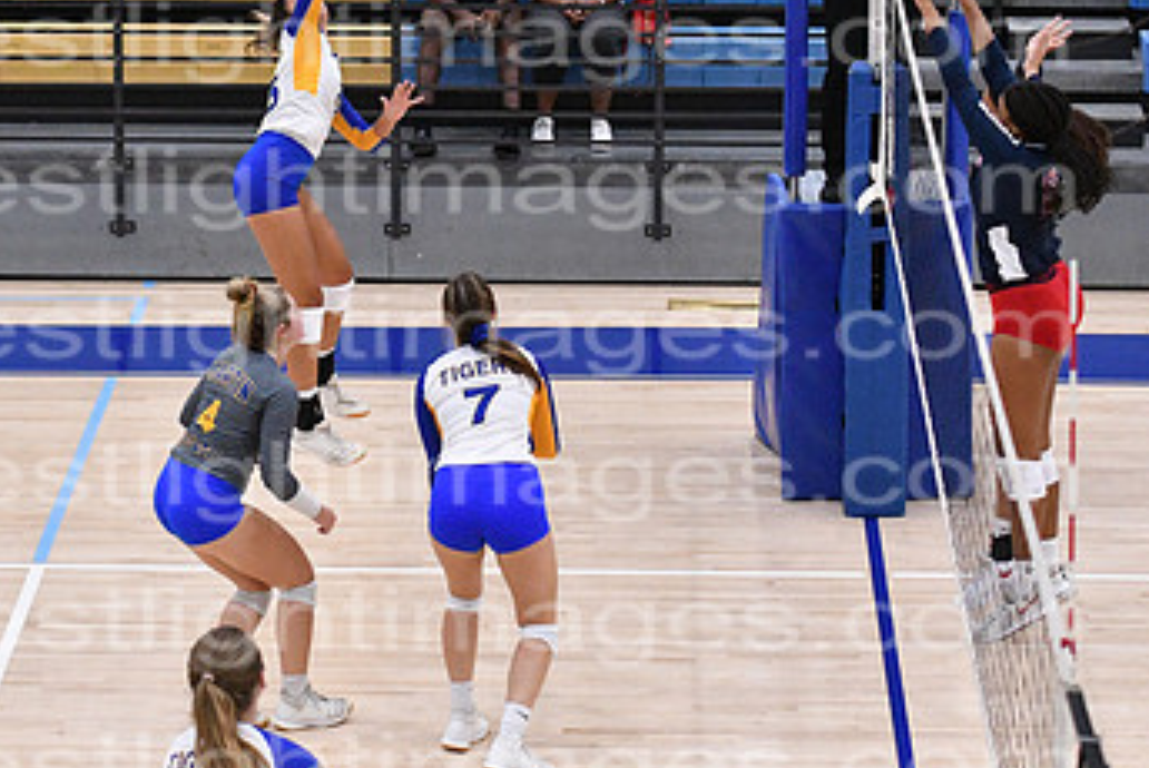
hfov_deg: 11.6
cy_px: 262
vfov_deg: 7.8
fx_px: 5654
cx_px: 324
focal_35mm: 177
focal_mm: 70
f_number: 3.2
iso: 6400
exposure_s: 1/1000
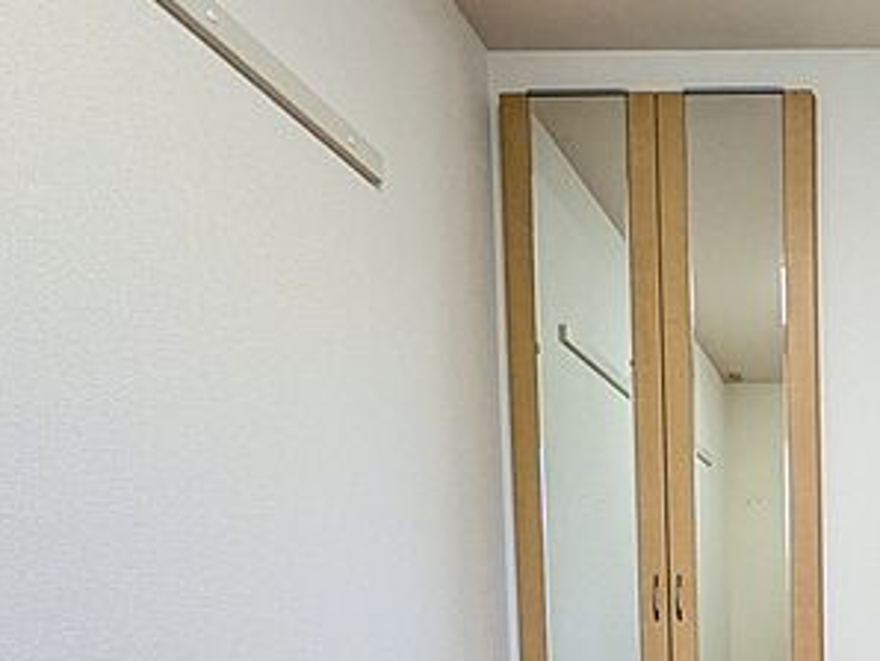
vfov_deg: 40.9
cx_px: 887
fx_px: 763
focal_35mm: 30
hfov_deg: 48.7
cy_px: 661
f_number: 2.2
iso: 187
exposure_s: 1/120
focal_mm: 1.83
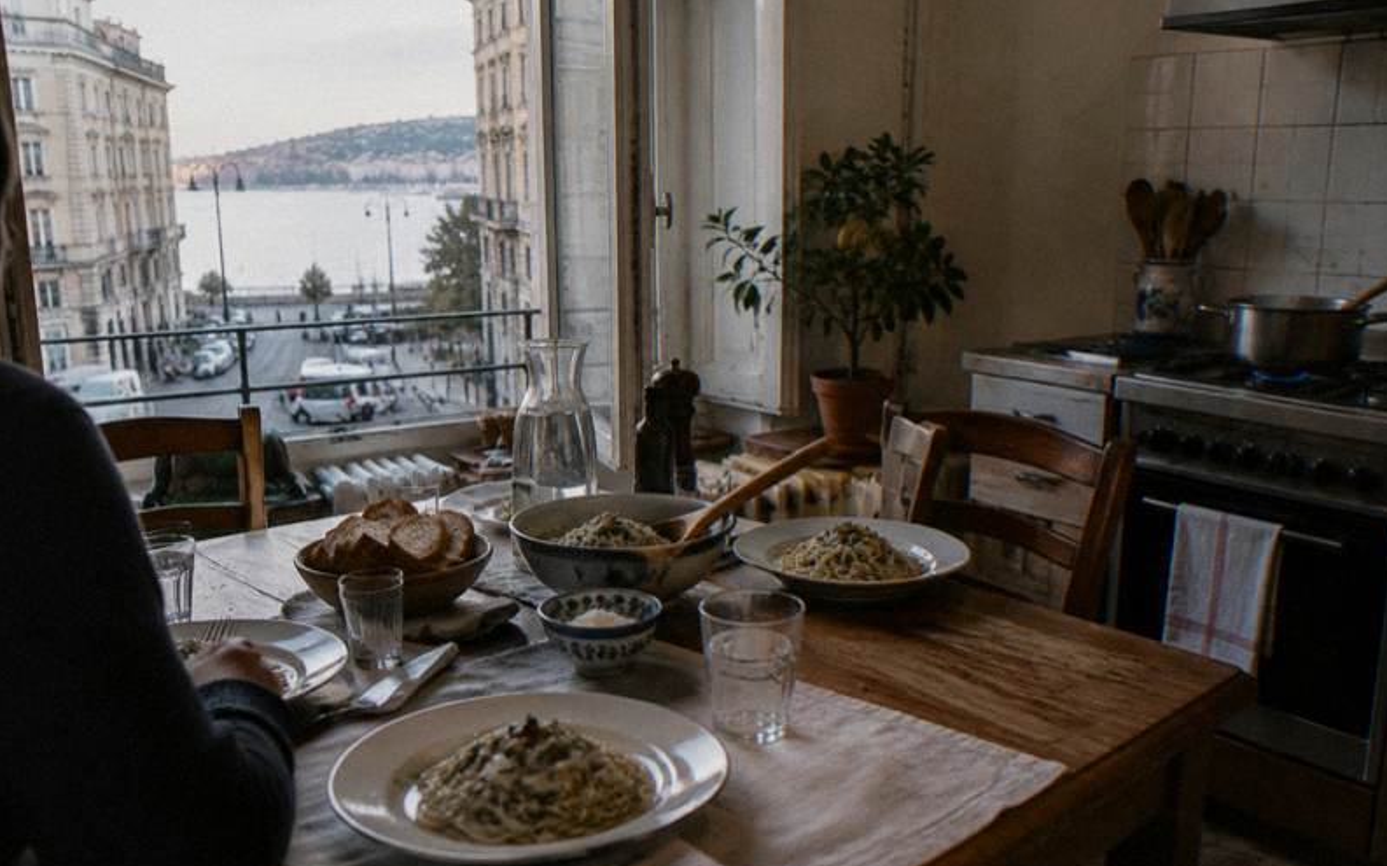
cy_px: 435
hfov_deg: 54.0
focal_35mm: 36
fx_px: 1360
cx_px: 698
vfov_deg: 35.3
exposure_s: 1/30
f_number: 8
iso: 1250
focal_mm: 35
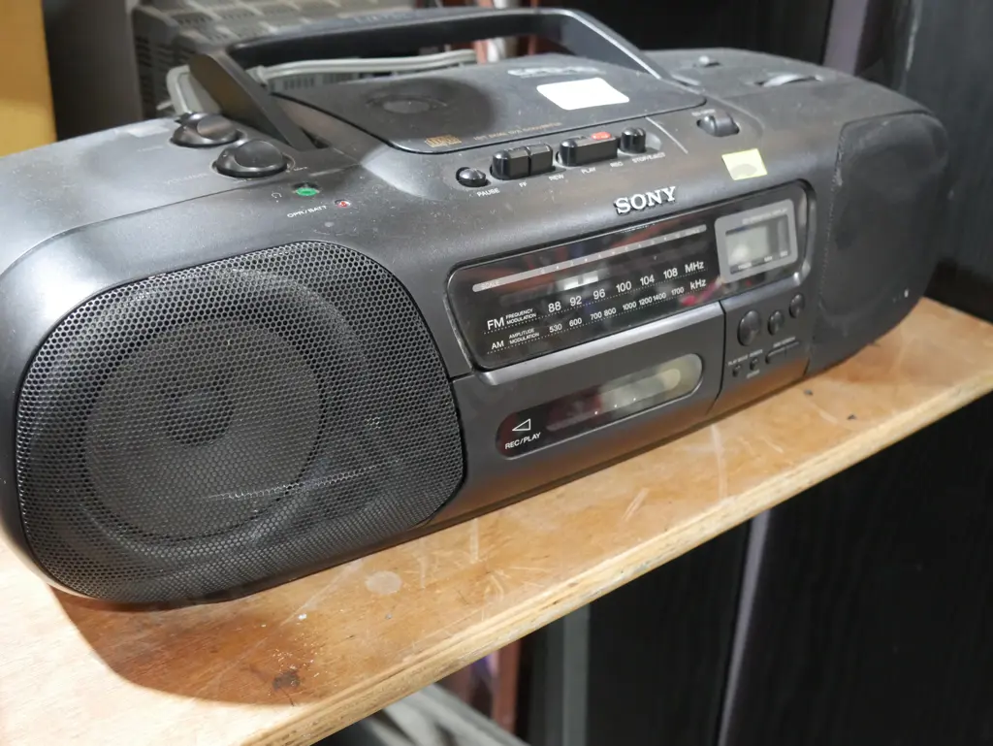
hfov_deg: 46.8
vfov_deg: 36.0
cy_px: 373
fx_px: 1148
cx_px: 496
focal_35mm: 40
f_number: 4.5
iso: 3200
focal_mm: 20
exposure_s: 1/50
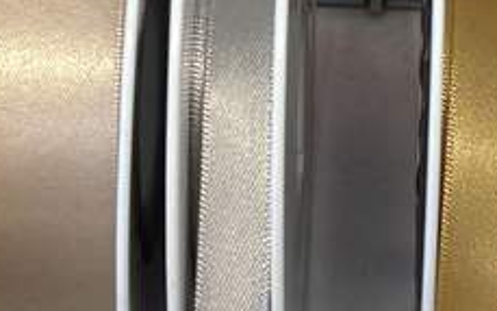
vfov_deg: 7.3
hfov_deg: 11.7
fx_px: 2410
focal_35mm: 178
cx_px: 388
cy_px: -107
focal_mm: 6.76
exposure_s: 1/100
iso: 125
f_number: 1.78
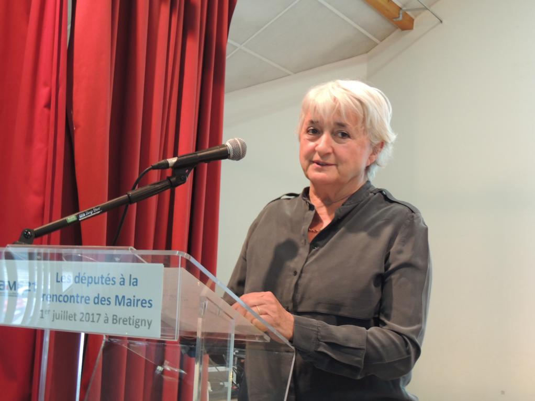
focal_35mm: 50
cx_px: 268
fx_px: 773
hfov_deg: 38.2
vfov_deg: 29.1
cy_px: 200
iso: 400
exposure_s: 1/13
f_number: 3.6
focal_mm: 8.9
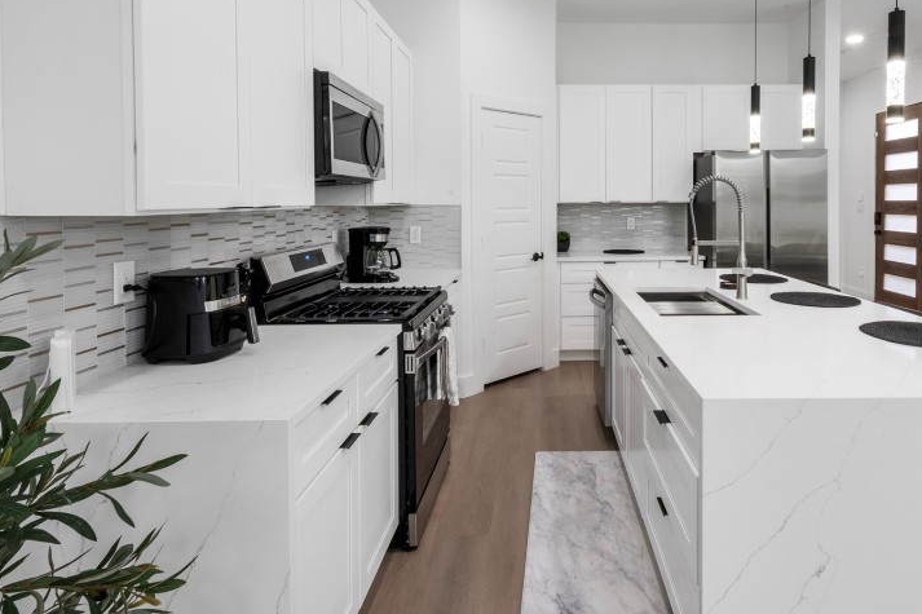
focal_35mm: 21
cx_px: 553
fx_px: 538
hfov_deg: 80.3
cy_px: 200
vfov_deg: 58.0
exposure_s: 1.6
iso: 250
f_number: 9
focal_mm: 13
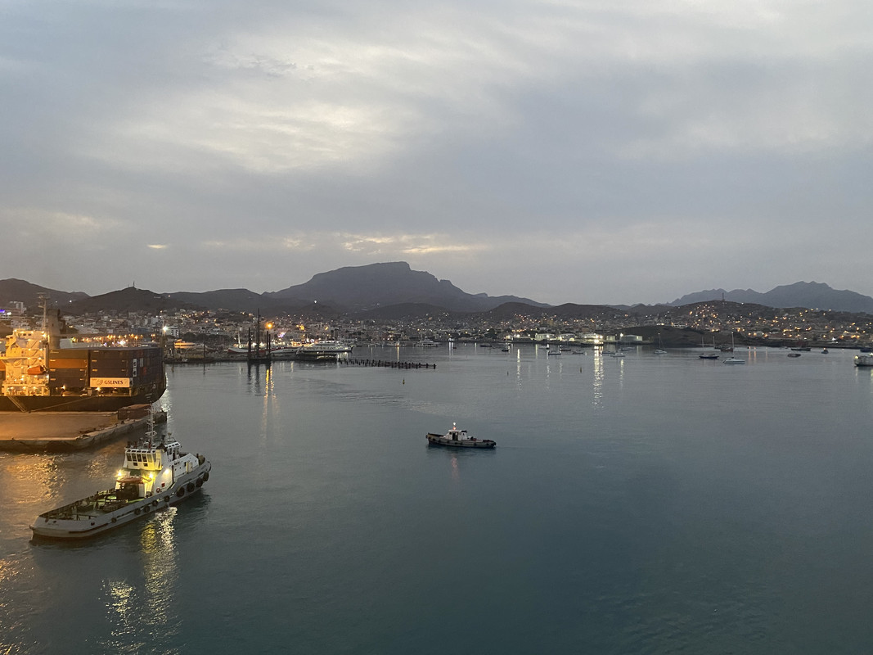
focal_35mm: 26
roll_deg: +0.0
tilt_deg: +0.3
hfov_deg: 67.3
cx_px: 436
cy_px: 328
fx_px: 656
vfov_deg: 53.1
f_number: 1.8
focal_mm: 4.25
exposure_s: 1/33
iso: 400
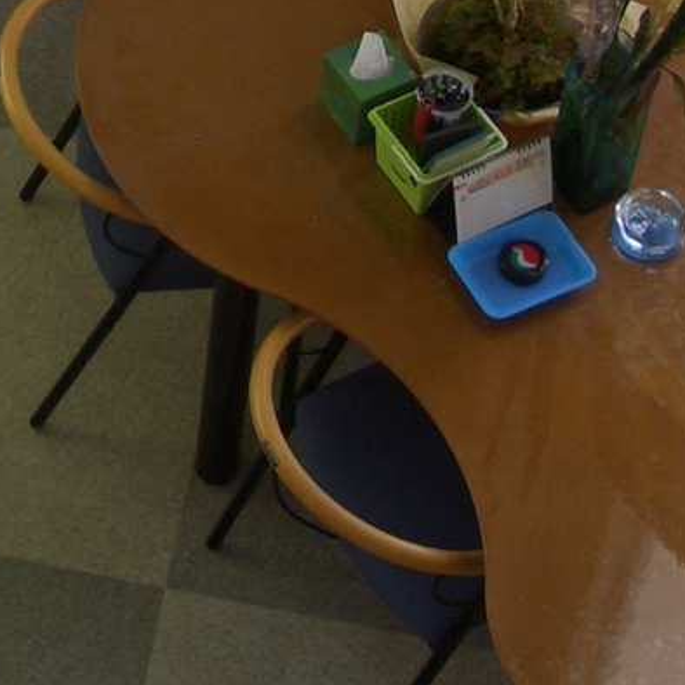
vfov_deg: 13.0
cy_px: -342
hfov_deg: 13.6
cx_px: 44
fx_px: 2843
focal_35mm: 127
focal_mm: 5.8
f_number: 2.6
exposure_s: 1/200
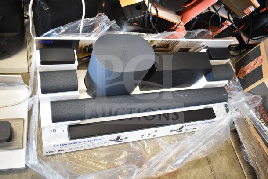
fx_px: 223
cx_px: 134
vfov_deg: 43.6
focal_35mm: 30
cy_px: 90
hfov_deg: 61.9
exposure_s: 1/40
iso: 1600
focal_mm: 20
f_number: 3.8
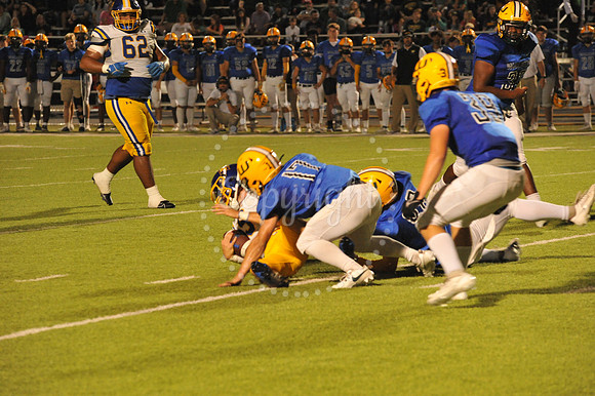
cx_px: 298
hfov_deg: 10.3
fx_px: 3304
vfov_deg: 6.9
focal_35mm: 200
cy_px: 198
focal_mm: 200
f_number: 6.3
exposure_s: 1/200
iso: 6400
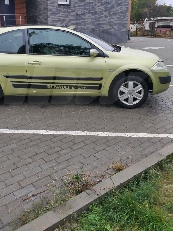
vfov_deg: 53.3
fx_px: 227
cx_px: 61
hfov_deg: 41.4
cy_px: 84
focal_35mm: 34
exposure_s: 1/190
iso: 100
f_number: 1.8
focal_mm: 4.75
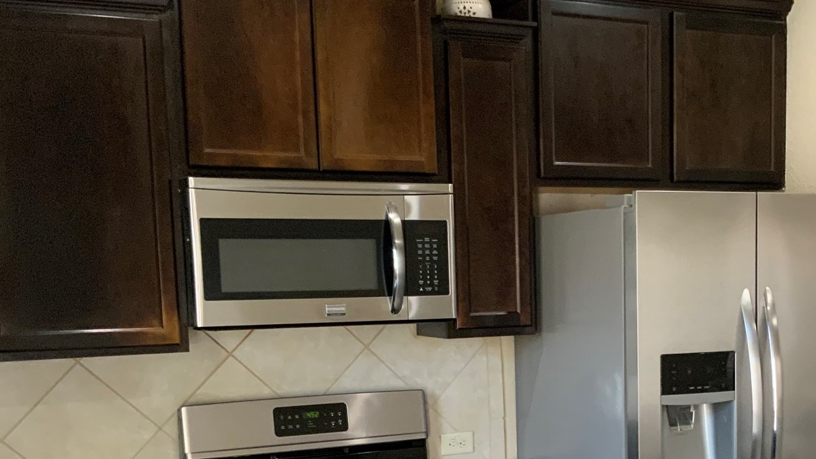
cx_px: 576
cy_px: 408
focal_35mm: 54
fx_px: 1168
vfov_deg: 21.8
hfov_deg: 37.9
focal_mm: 3
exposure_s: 1/60
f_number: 1.8
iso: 250
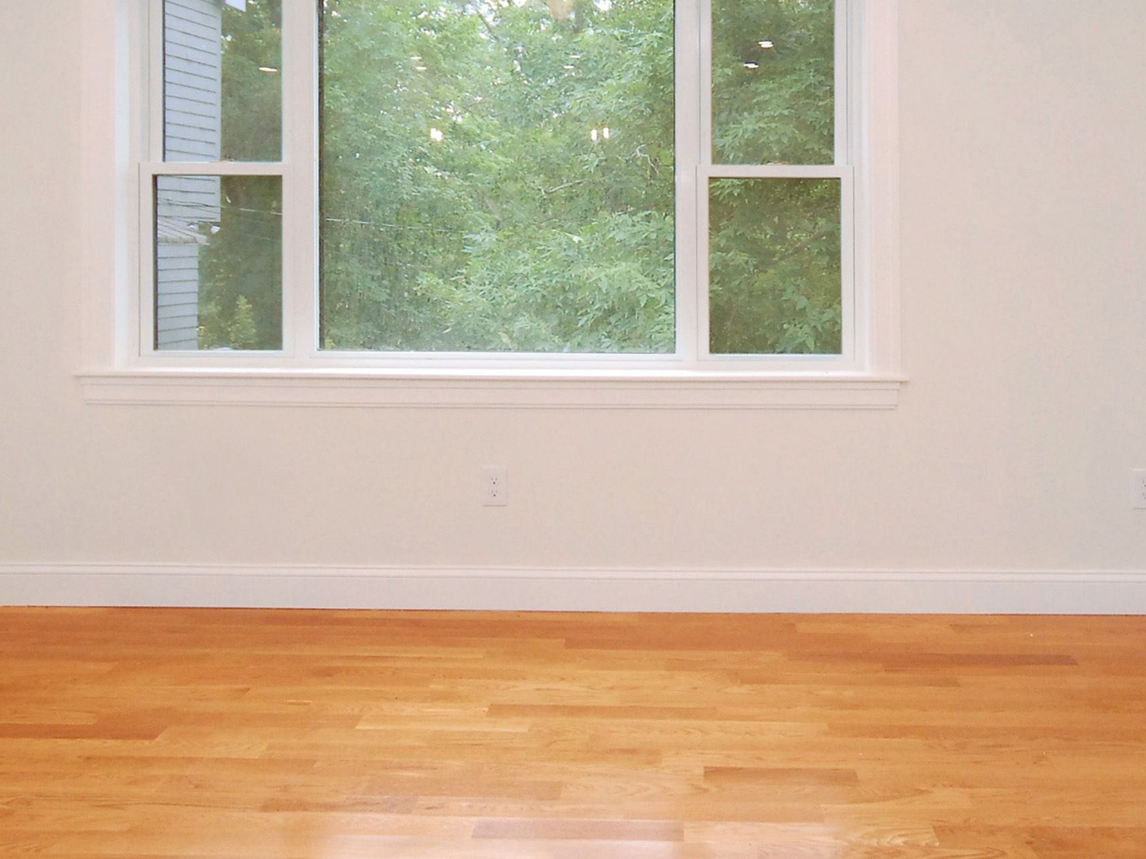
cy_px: 307
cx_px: 696
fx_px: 1092
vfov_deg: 42.5
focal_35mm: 33
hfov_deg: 54.9
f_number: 5.6
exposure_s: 1/60
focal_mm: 10
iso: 500
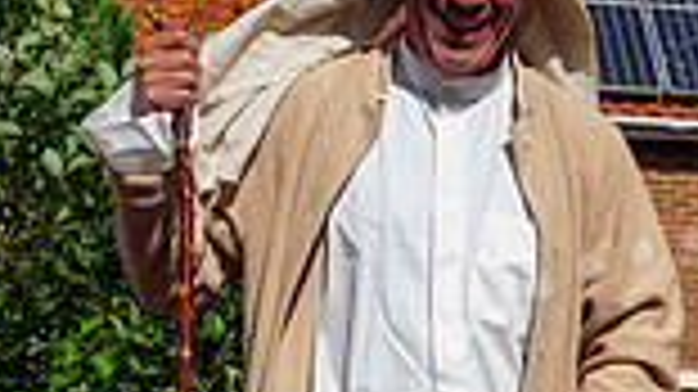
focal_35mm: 143
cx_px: 739
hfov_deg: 14.7
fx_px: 2645
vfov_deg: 8.2
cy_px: 651
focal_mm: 17
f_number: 5
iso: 200
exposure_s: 1/4000
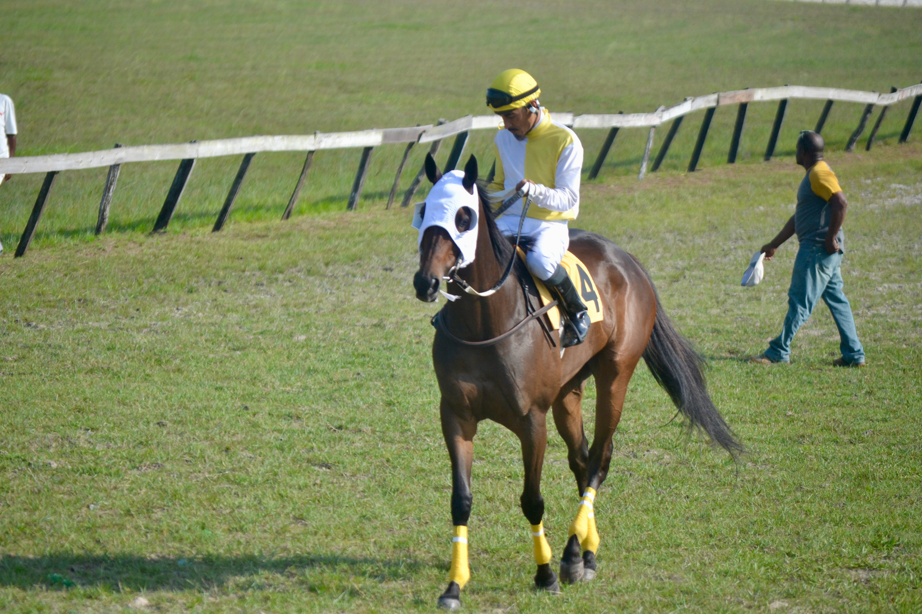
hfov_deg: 9.5
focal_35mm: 218
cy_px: 307
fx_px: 5570
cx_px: 461
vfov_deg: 6.3
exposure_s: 1/1250
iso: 400
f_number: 5
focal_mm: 145
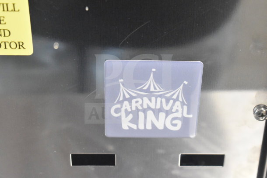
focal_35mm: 82
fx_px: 612
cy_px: 89
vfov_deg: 16.6
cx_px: 134
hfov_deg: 24.6
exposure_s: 1/100
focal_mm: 55
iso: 10000
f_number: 5.6
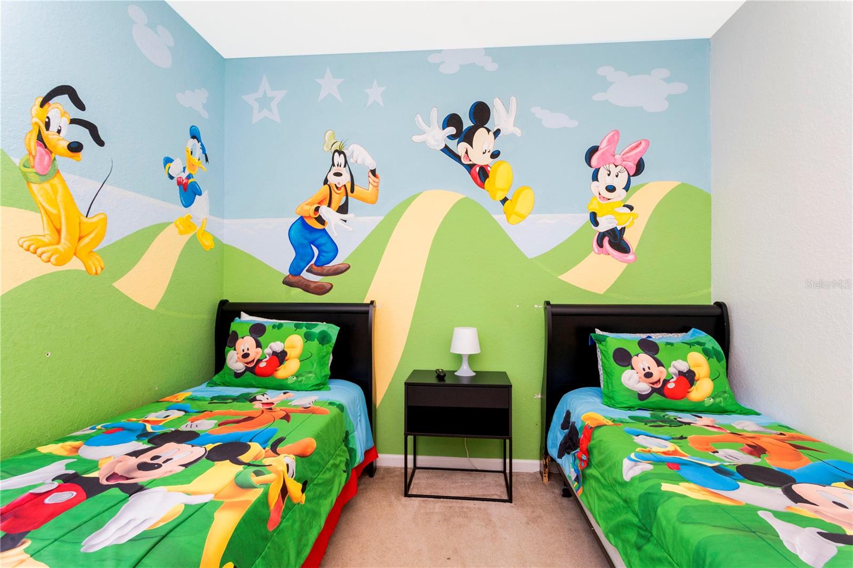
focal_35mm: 17
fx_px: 403
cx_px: 426
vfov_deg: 70.4
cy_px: 284
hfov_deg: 93.3
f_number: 11
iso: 1000
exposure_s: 1/125
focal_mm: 17
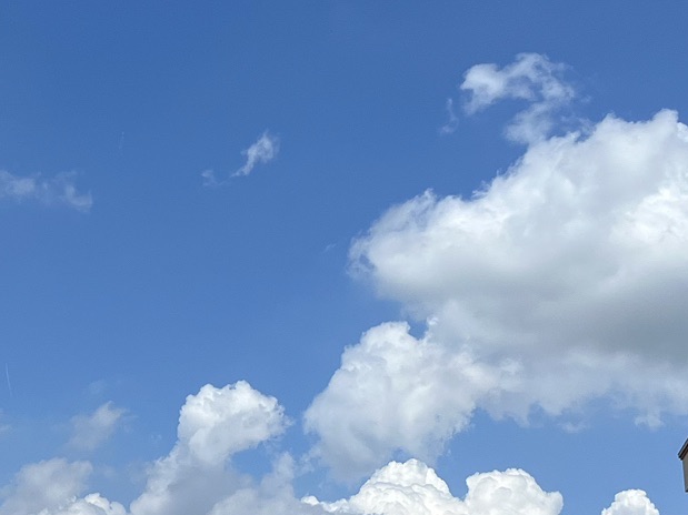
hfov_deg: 23.1
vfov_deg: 17.4
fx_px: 1669
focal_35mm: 84
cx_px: 178
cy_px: 103
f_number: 1.5
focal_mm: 5.7
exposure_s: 1/8000
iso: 50
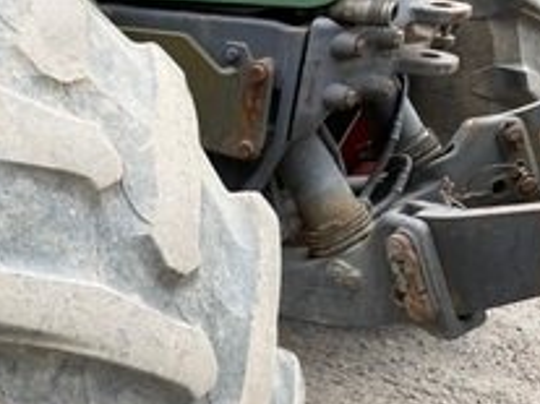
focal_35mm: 58
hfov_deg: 29.7
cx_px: -65
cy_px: 358
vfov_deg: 24.5
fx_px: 904
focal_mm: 6.76
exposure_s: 1/822
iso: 80
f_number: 1.78
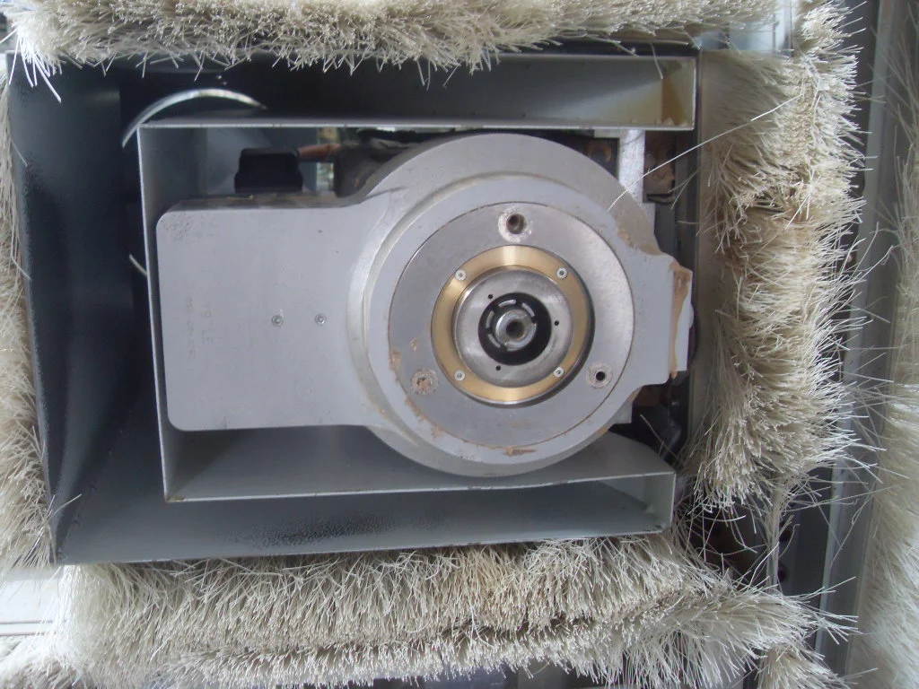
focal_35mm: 35
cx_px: 460
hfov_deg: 52.6
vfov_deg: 40.7
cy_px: 344
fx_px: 929
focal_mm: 6.3
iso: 200
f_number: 2.8
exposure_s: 1/20
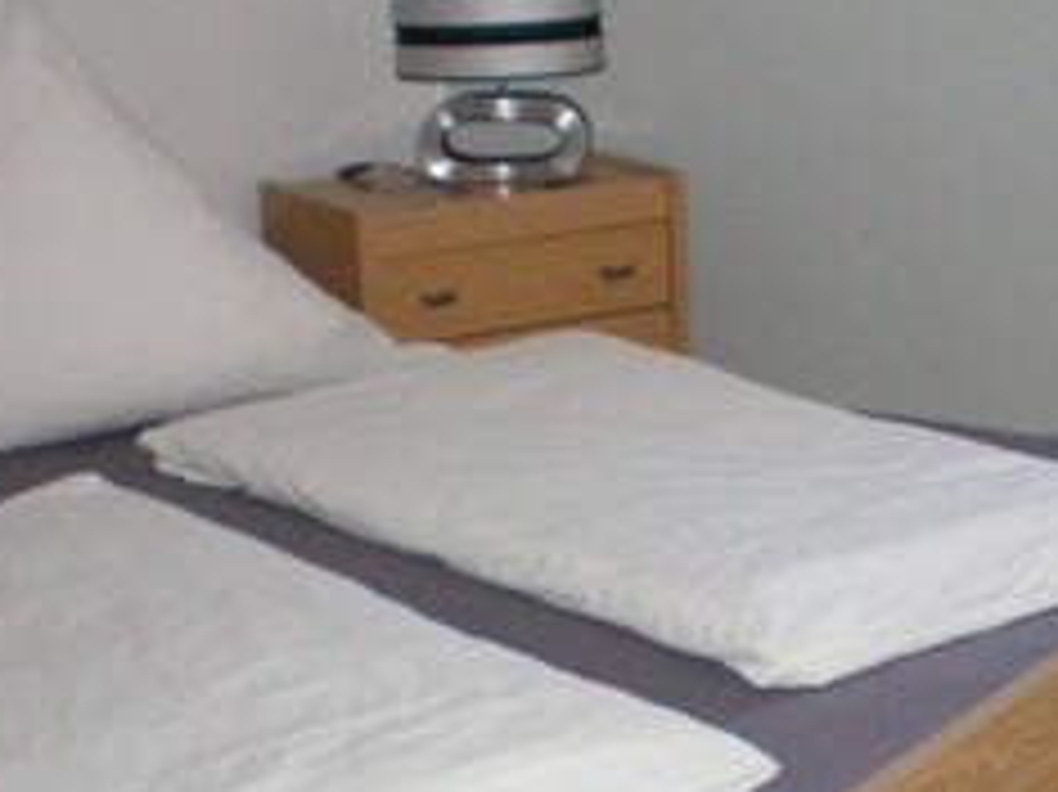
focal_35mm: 97
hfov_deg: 20.0
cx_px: 851
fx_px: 2963
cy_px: 486
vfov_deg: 15.2
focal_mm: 6.3
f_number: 3.1
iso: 200
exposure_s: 1/60
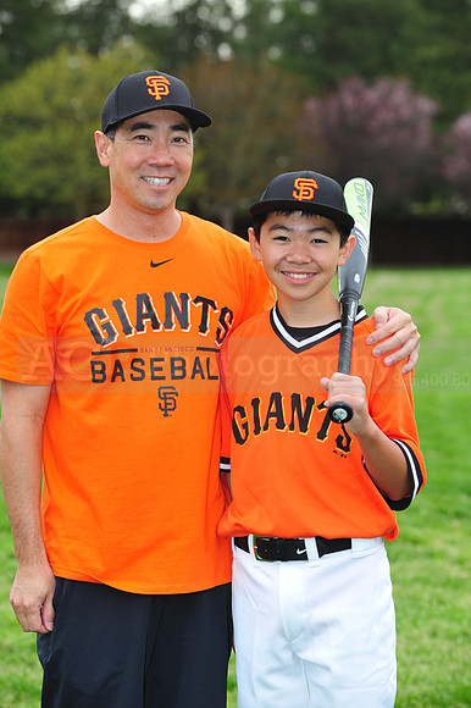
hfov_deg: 9.5
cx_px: 236
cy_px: 354
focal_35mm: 145
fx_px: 2849
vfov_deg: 14.2
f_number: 7.1
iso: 400
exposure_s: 1/200
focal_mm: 145
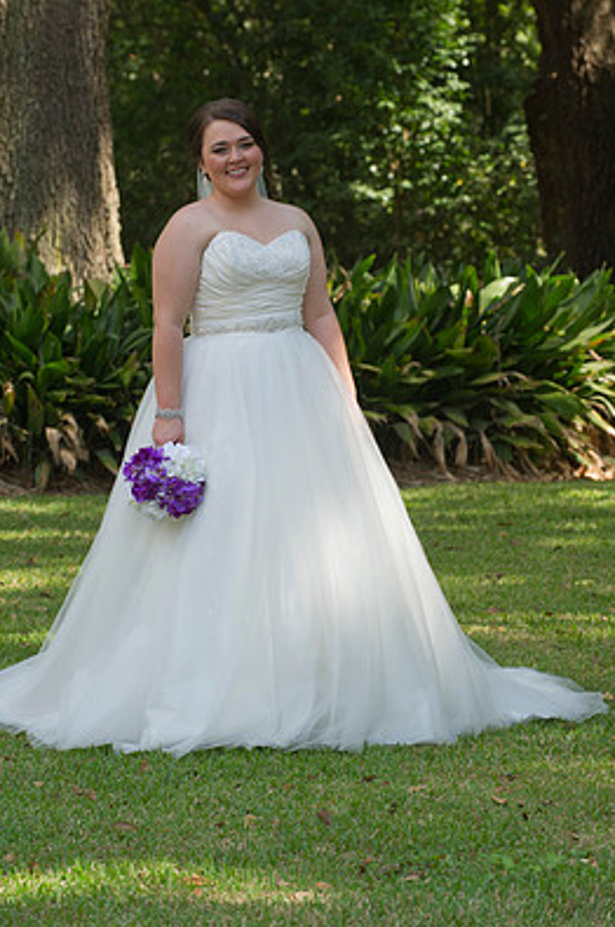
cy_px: 413
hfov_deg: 8.0
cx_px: 278
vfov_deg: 12.0
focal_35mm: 171
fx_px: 4397
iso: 320
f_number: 6.3
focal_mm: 150
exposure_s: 1/125
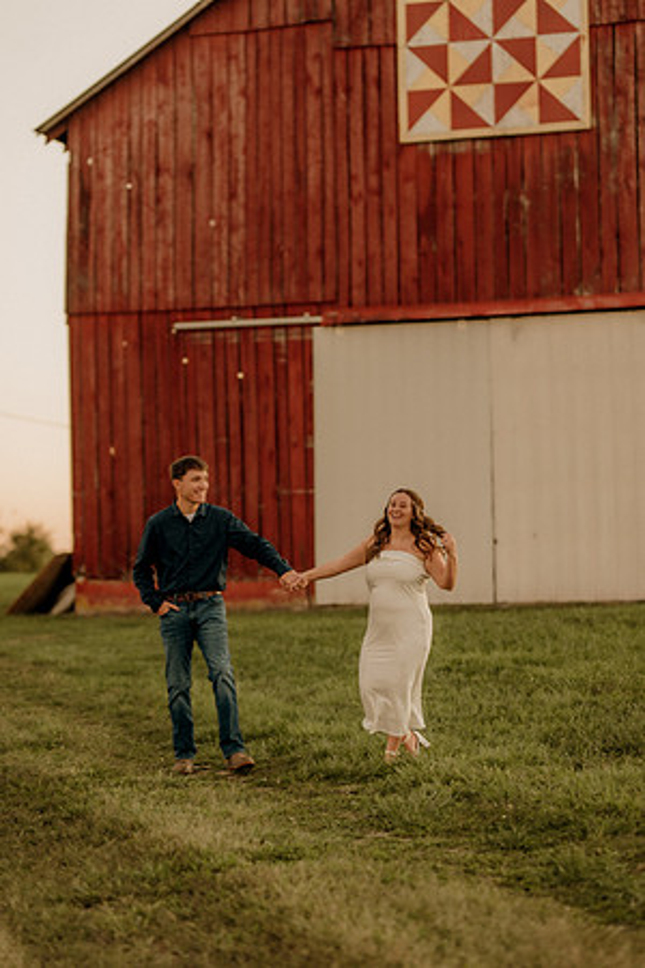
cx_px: 322
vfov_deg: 23.9
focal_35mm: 85
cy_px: 484
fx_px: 2284
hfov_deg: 16.1
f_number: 1.8
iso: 200
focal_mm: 85
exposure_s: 1/100
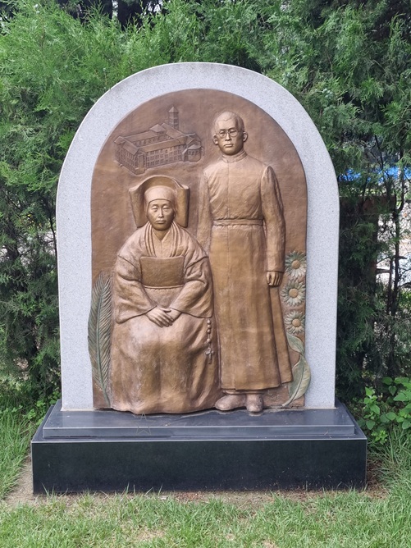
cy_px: 274
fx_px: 412
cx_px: 206
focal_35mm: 26
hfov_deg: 53.1
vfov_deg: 67.3
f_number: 1.8
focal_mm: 5.4
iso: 50
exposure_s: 1/136
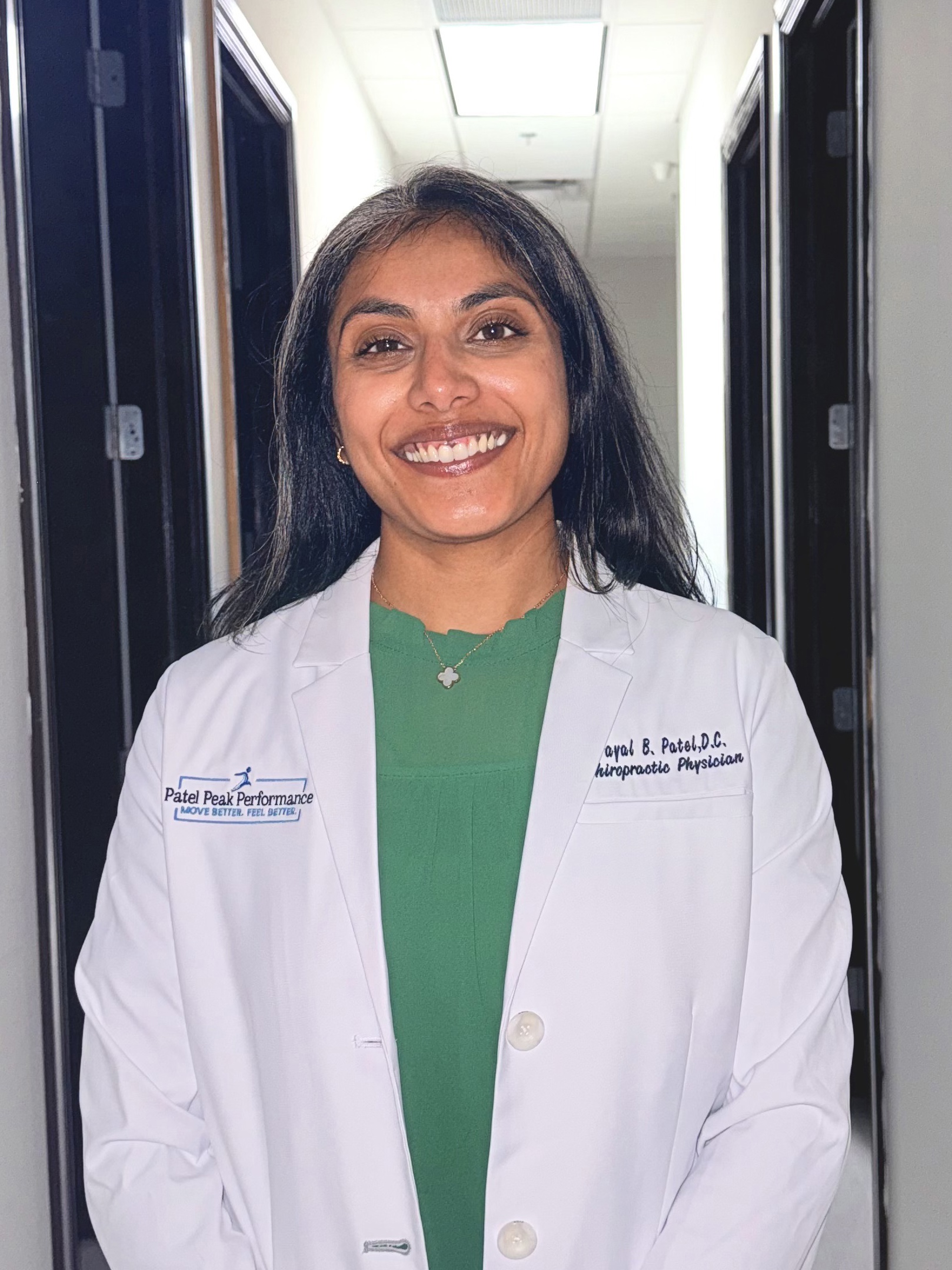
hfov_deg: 56.8
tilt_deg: -3.3
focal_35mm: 24
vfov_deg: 71.6
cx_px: 476
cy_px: 635
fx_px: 880
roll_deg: +1.5
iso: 80
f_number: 1.78
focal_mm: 6.76
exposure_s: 1/22
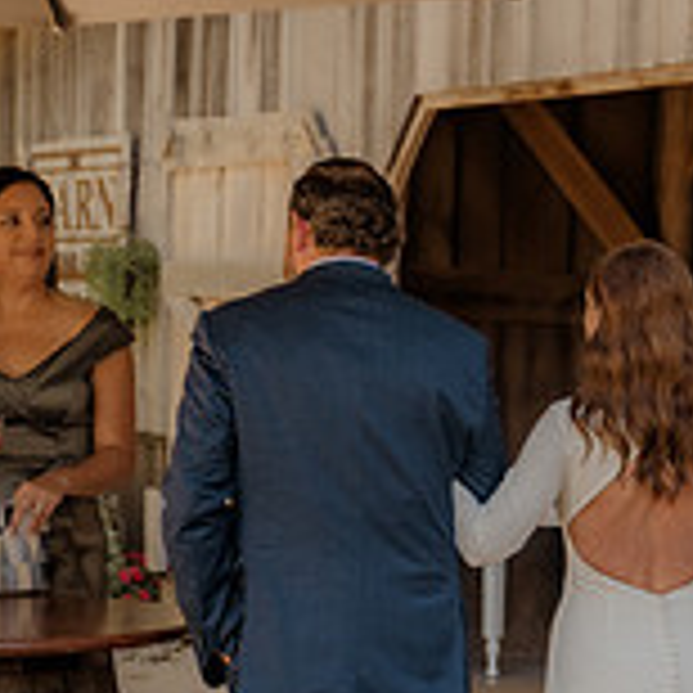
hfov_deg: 12.6
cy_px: 501
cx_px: 353
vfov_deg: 12.5
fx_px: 3148
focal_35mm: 139
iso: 400
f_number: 2.8
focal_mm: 40
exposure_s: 1/500
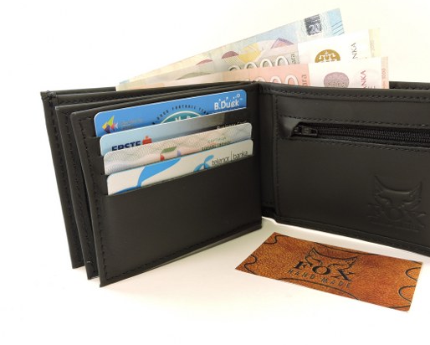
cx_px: 261
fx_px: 433
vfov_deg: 43.4
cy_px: 163
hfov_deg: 52.4
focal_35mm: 34
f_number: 3.5
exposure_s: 1/160
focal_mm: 5
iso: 100
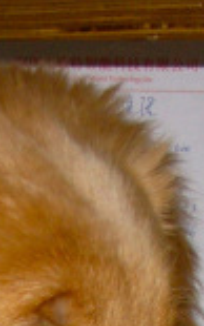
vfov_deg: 7.4
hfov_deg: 4.9
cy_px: 791
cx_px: -48
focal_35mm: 266
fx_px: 2364
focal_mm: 7.8
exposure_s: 1/40
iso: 80
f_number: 2.8
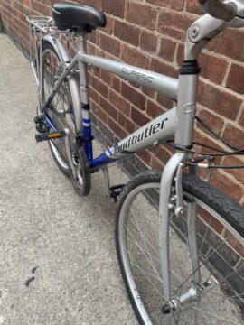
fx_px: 244
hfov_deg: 53.1
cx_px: 122
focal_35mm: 26
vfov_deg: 67.3
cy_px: 162
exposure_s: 1/255
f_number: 1.6
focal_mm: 4.2
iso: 32
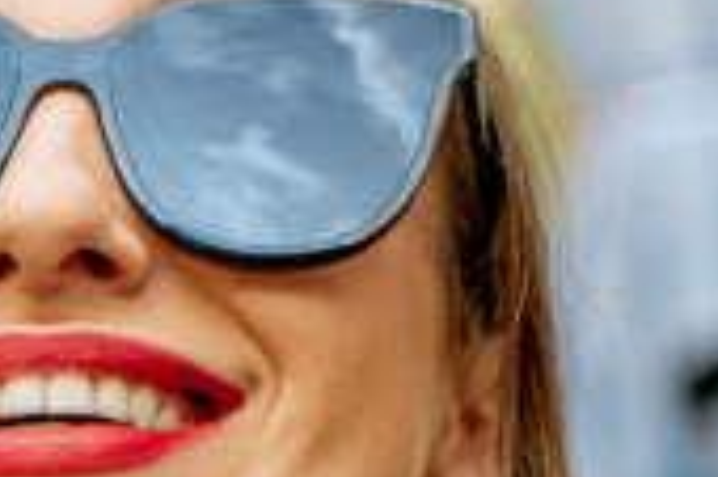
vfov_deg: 6.8
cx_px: -617
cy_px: 829
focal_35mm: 198
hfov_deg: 9.8
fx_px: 3945
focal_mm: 35
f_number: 2.2
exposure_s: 1/1250
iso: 200
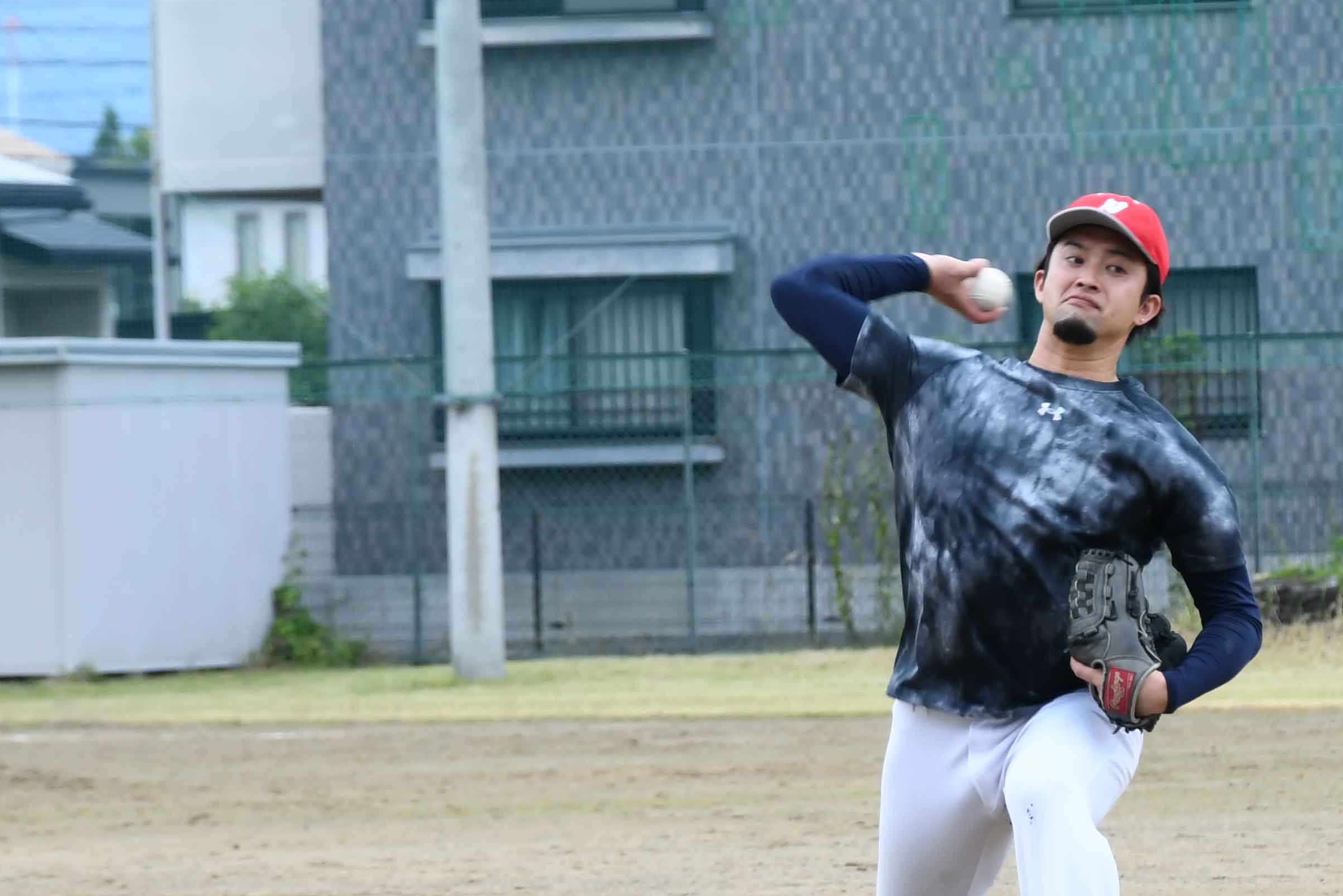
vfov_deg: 3.4
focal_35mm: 401
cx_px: 997
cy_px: 496
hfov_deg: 5.1
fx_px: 14959
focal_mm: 116
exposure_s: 1/500
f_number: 7.1
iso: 400
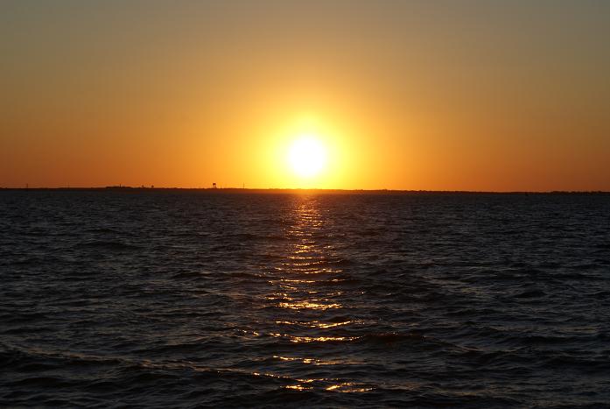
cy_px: 204
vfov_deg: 13.1
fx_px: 1782
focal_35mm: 105
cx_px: 305
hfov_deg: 19.4
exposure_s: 1/160
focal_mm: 70
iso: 100
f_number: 13
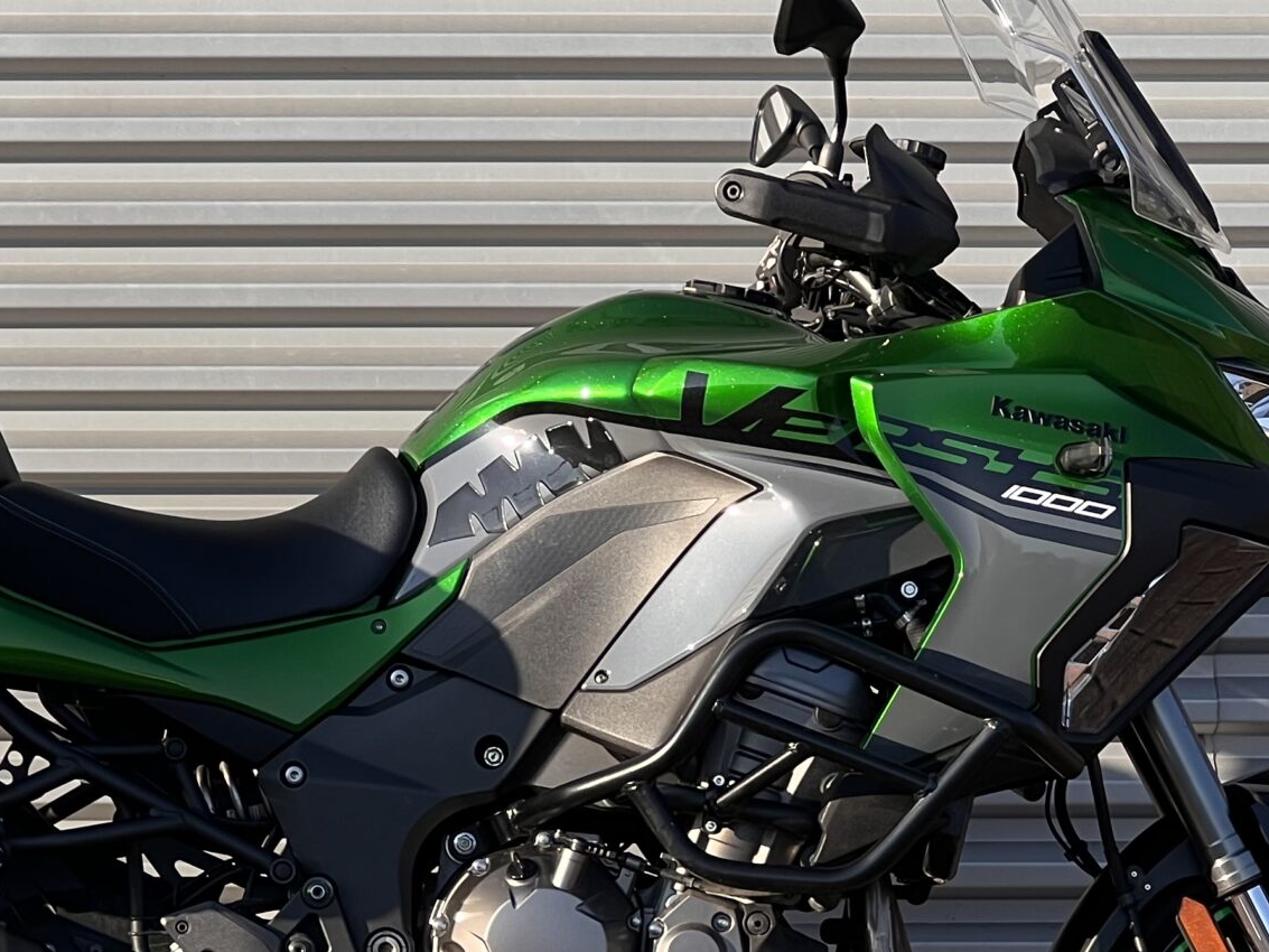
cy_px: 609
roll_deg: +0.4
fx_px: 6379
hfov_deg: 11.4
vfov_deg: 8.5
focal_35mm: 174
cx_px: 489
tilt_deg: -5.9
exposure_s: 1/183
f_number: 2.8
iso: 32
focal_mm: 9
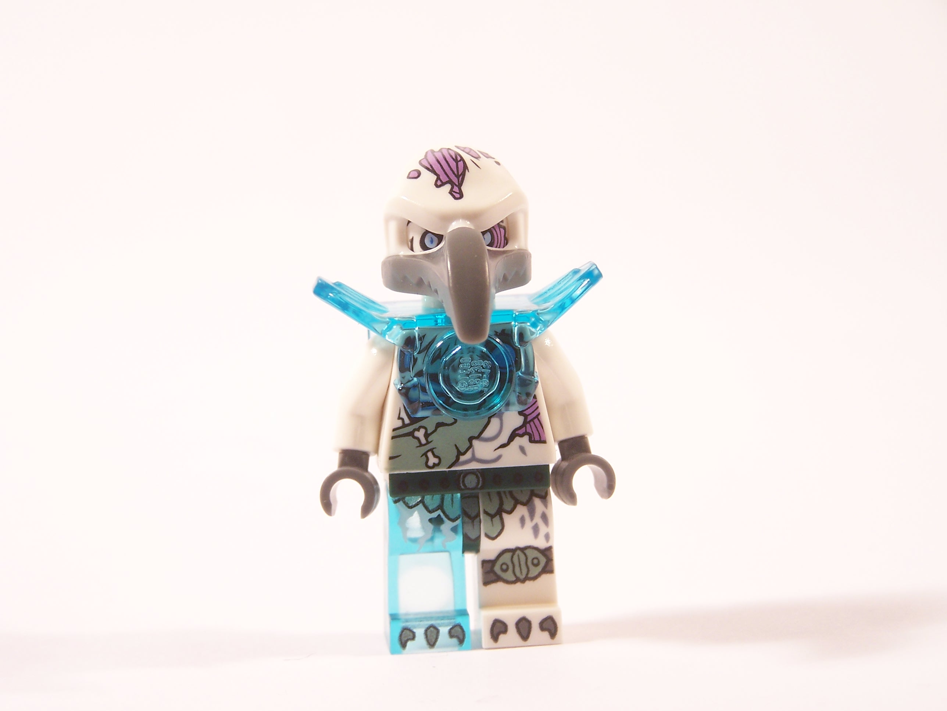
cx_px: 474
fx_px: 3201
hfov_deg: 16.8
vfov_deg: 12.7
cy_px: 356
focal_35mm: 117
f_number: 3.2
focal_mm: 19.4
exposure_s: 1/15
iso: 100
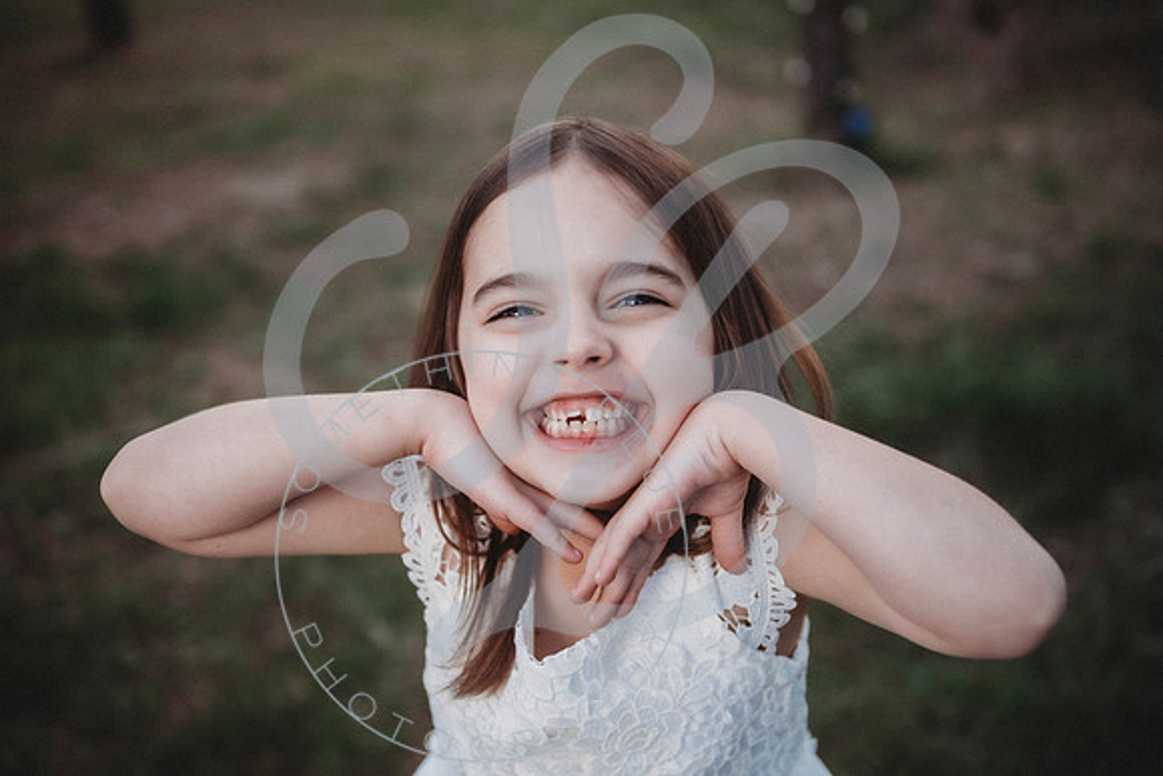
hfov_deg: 41.1
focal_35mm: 48
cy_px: 388
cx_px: 582
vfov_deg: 28.1
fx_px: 1551
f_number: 2.8
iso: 100
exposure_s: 1/200
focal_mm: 48
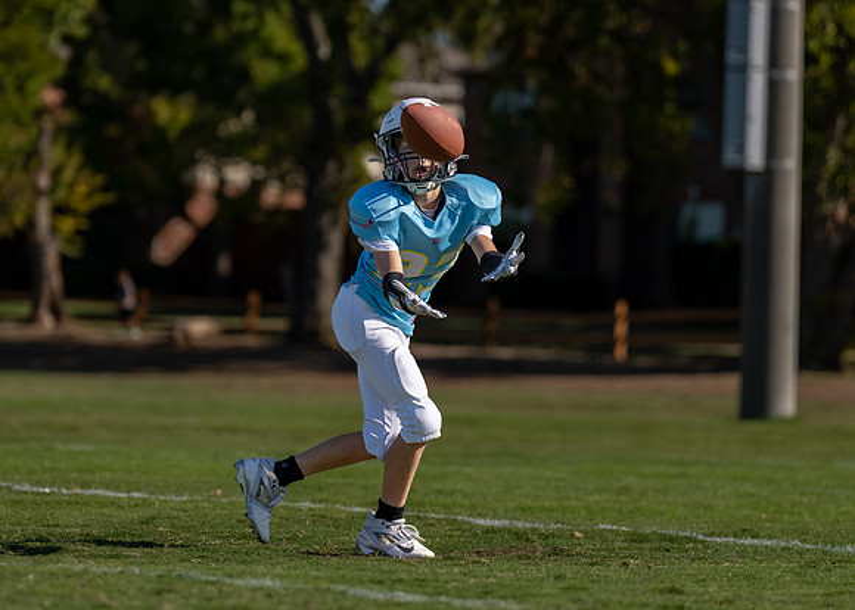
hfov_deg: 9.7
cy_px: 261
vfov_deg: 6.9
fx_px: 5050
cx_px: 348
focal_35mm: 208
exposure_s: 1/4000
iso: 100
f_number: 2.8
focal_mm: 144
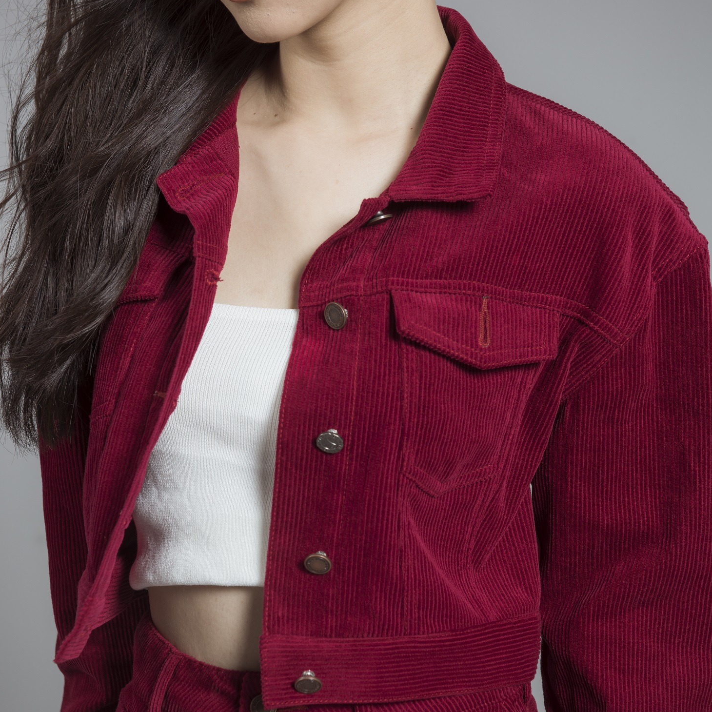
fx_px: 2094
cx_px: 356
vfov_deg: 19.2
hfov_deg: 19.3
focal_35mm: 90
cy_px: 487
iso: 100
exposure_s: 1/125
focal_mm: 70
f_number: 6.3
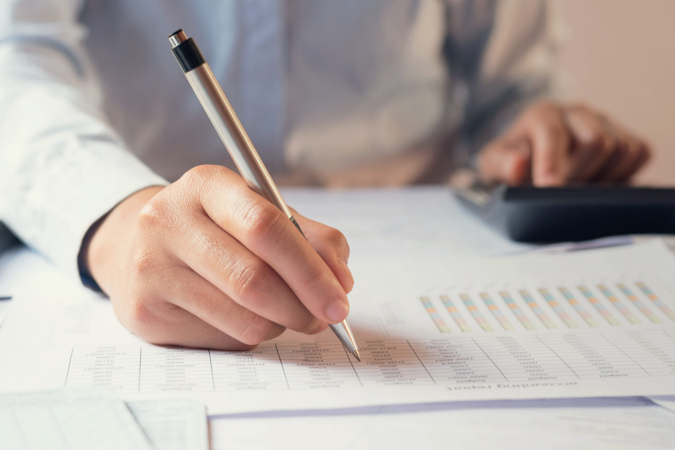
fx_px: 1406
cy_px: 225
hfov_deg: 27.0
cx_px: 338
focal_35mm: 75
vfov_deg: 18.2
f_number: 4
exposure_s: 1/100
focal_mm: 50
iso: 640
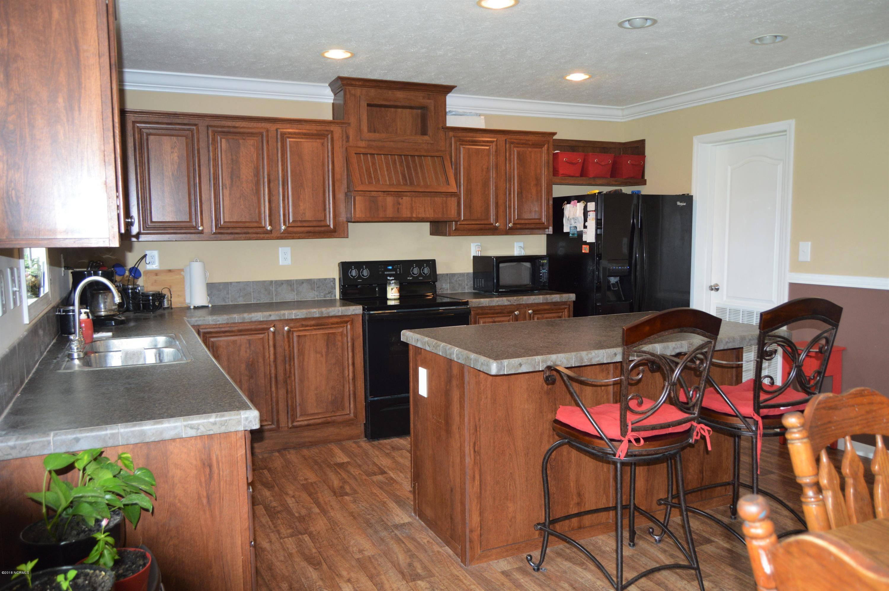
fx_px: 666
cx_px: 444
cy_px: 296
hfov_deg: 67.4
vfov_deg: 47.8
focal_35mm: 27
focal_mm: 18
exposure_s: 1/60
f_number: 3.5
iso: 500
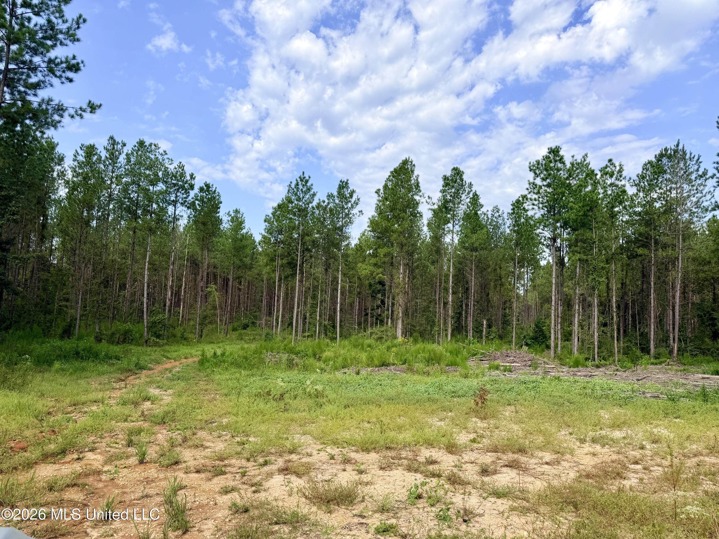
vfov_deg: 56.8
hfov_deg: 71.6
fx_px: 498
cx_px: 360
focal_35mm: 24
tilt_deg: +6.8
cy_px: 270
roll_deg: -3.1
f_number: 1.78
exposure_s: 1/3759
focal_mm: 6.76
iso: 80
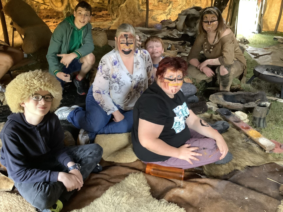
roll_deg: -0.8
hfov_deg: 58.4
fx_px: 253
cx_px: 142
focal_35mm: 31
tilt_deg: -28.2
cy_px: 106
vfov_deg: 45.4
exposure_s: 1/50
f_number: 2.4
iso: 320
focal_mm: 3.3
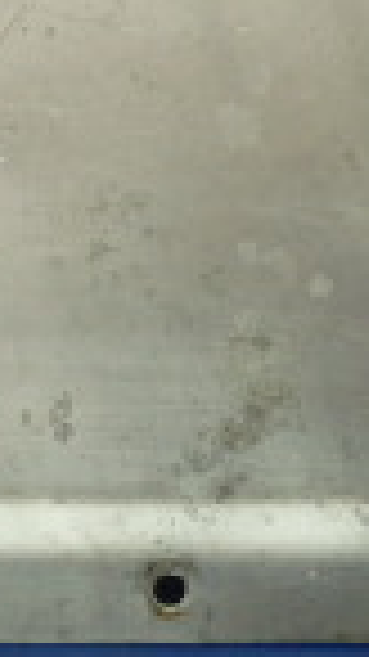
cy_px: -369
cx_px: -130
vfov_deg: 14.7
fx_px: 2334
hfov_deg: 8.9
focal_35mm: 134
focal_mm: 5
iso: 200
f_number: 3.9
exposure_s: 1/50
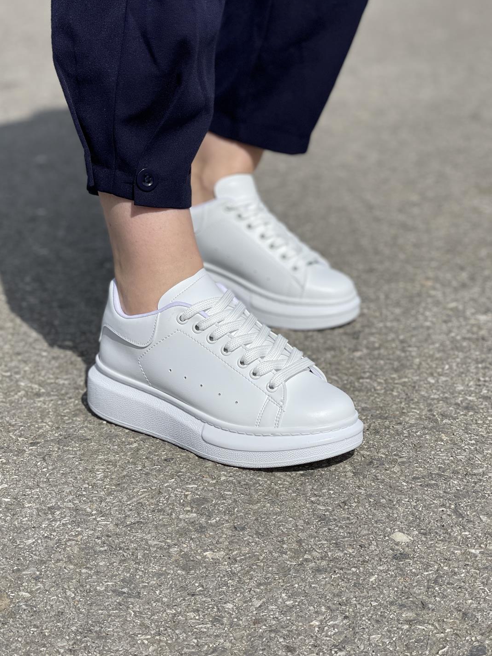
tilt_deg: -18.3
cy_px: 310
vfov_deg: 27.0
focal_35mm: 72
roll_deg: +1.8
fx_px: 1364
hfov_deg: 20.4
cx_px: 239
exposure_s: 1/4386
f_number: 2.2
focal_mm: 7.5
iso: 32
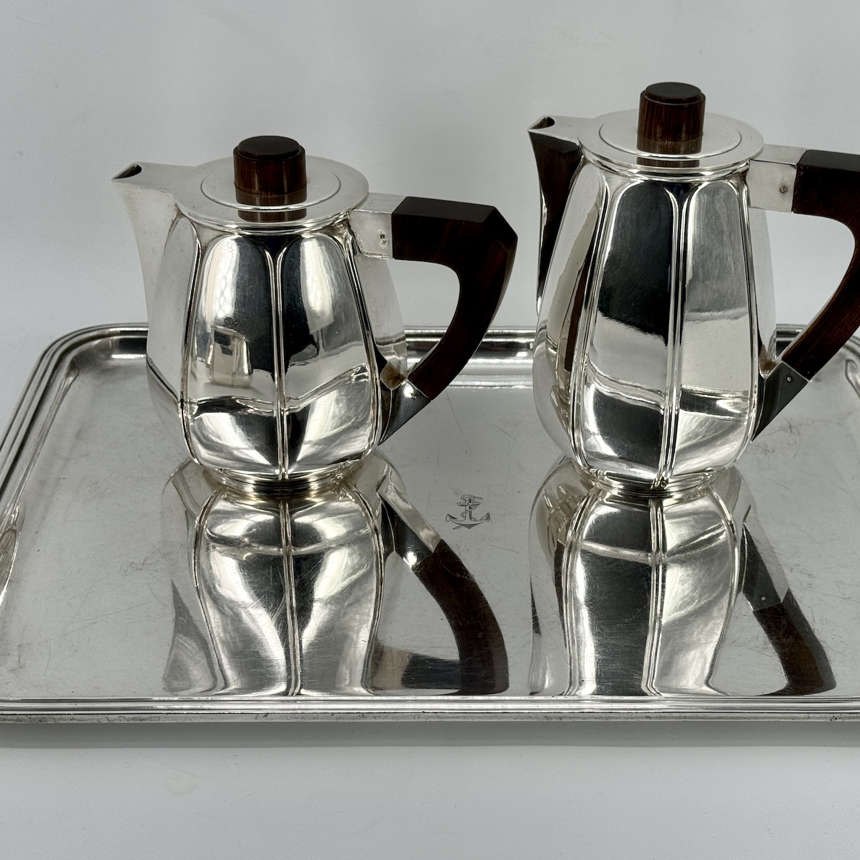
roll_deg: +1.5
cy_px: 429
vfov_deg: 30.0
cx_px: 474
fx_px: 1602
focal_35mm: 57
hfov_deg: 30.0
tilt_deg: -27.6
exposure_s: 1/995
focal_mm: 6.86
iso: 64
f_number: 1.78
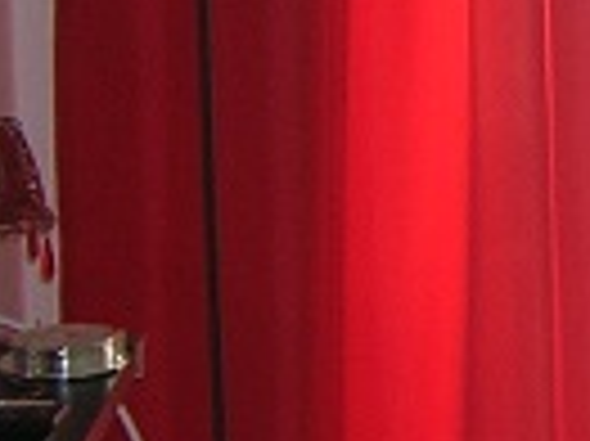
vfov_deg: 7.1
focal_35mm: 208
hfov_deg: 8.9
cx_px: 1212
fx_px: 3542
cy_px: 94
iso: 50
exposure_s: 1/50.6
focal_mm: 5.7
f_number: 2.9
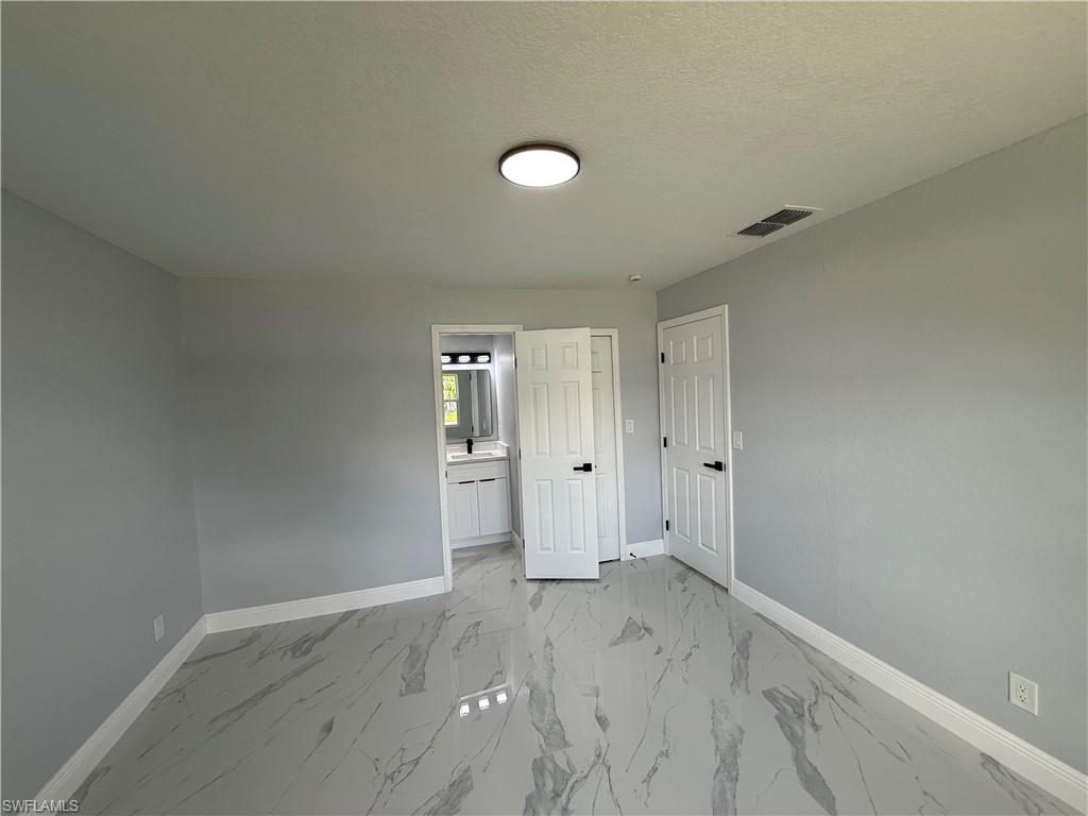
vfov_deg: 85.7
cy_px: 408
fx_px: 440
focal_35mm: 14
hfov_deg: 102.1
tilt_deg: -0.5
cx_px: 544
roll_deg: +2.3
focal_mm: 2.22
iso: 80
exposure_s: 1/120
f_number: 2.2
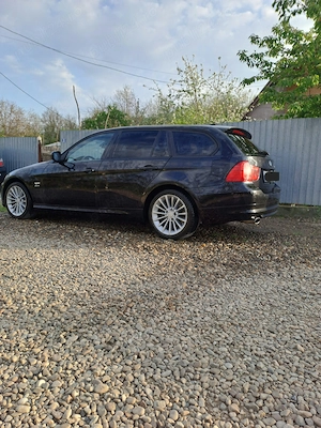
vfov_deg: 69.4
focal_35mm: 25
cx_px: 160
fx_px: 309
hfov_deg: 54.9
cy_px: 214
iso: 32
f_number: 1.8
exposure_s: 1/526
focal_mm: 4.65
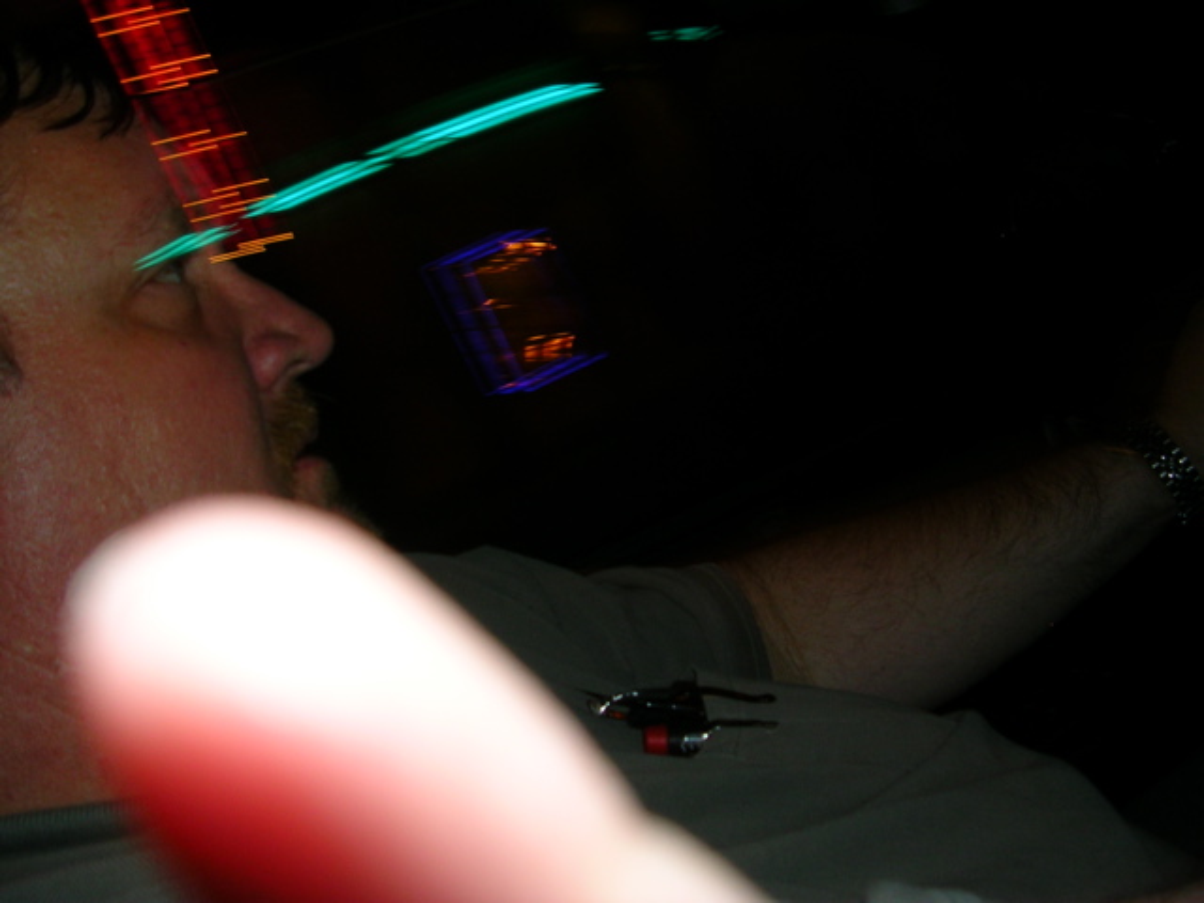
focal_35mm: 38
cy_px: 452
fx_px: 1322
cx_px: 602
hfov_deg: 49.0
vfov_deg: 37.7
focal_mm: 5.8
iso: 50
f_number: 2.8
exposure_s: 1/60.1
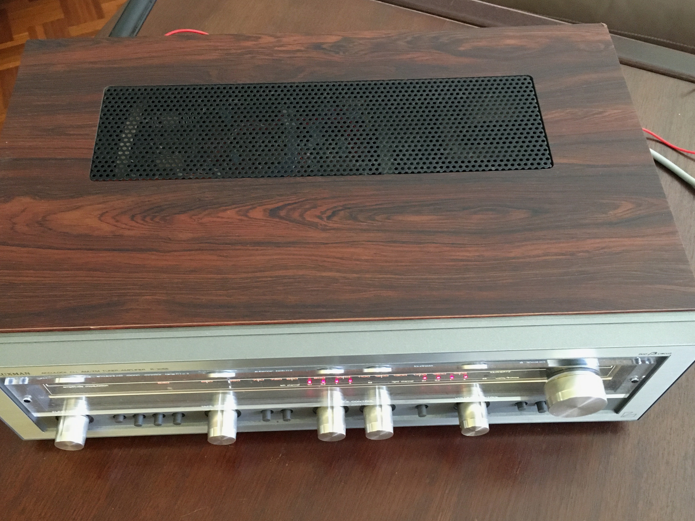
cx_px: 323
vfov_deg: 40.6
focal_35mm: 35
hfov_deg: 52.6
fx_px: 703
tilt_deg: -58.8
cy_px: 290
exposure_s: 1/17
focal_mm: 4.15
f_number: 2.2
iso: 320
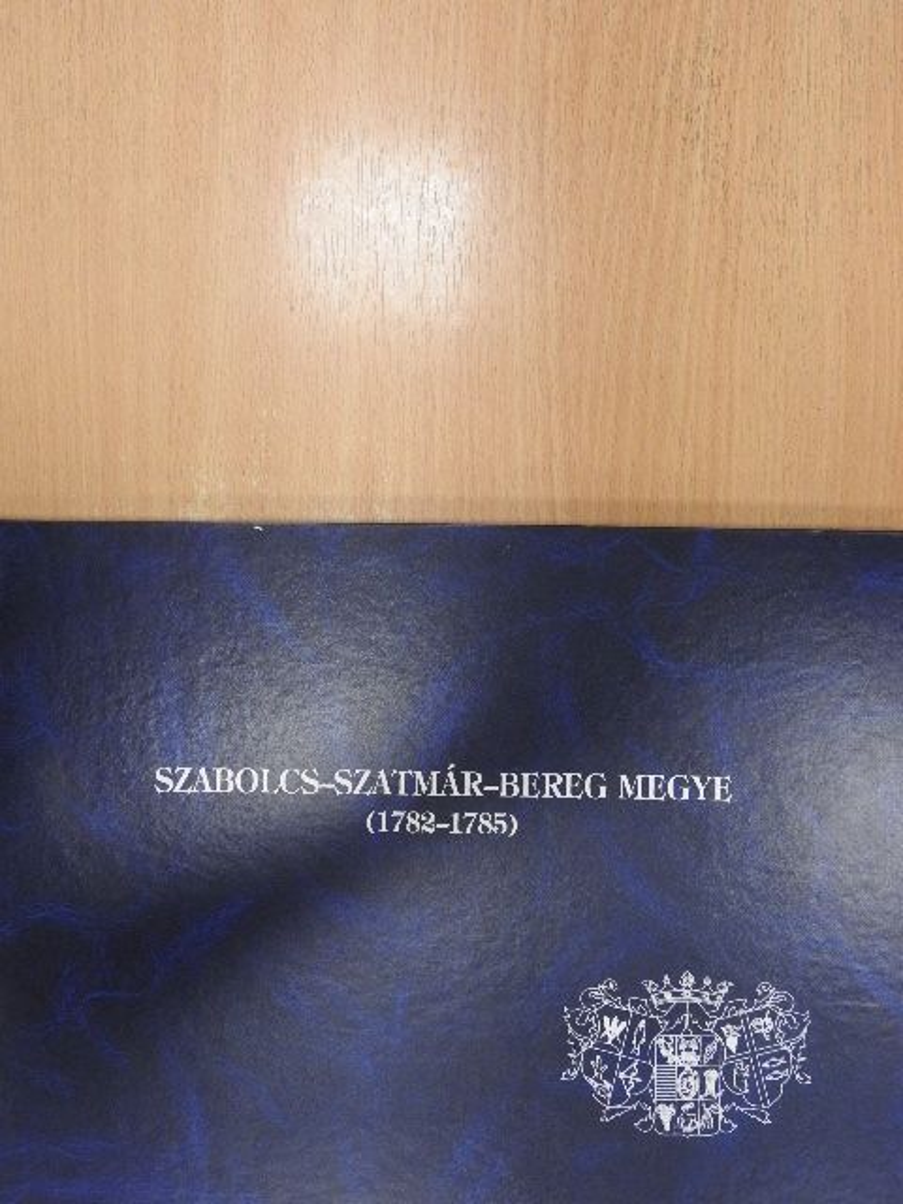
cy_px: 602
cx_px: 452
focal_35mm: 30
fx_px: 1043
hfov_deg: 46.8
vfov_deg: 60.0
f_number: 3.5
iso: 400
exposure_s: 1/60
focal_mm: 5.4
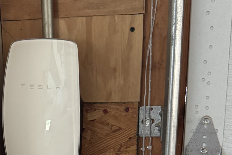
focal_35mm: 71
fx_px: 458
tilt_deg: -20.5
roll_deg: +1.1
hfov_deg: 28.1
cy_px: 234
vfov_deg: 17.3
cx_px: 65
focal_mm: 6.76
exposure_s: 1/49
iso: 800
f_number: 1.78
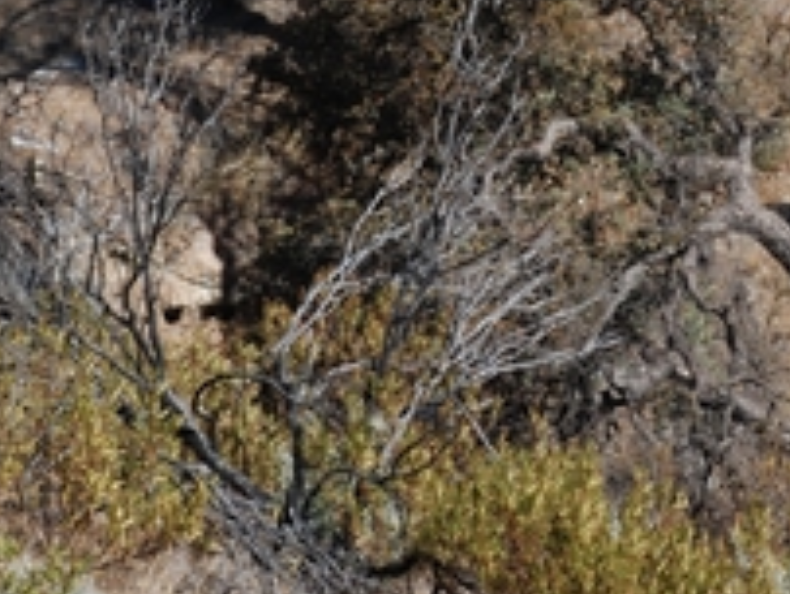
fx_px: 9779
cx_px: 802
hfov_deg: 4.6
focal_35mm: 428
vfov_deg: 3.5
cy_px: -51
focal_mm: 80
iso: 180
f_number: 5.6
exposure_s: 1/500
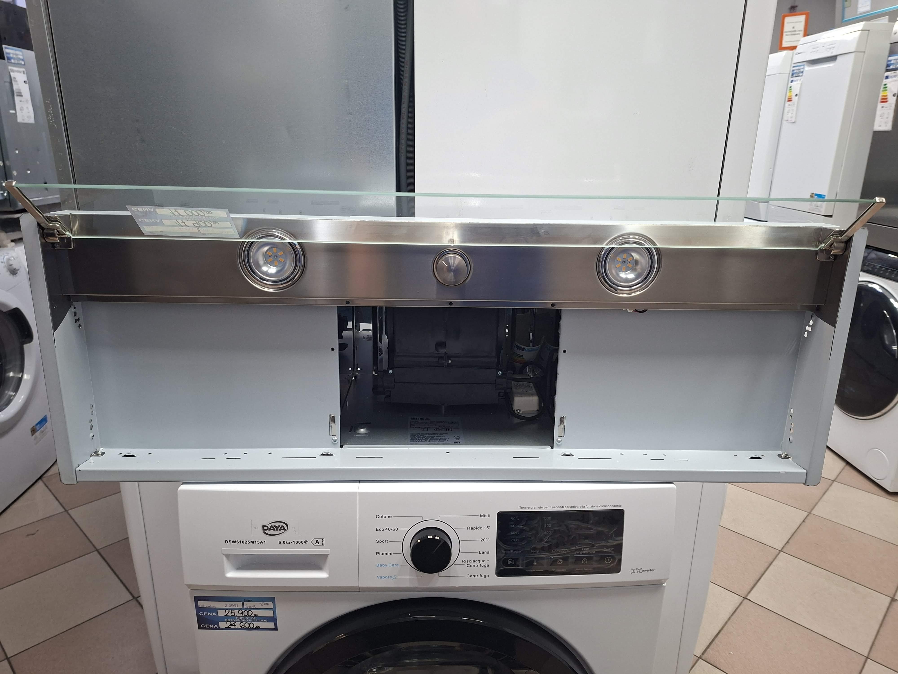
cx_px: 449
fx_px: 597
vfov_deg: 58.9
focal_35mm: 23
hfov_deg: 73.9
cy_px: 337
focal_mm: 5.54
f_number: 1.8
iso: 250
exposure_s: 1/50
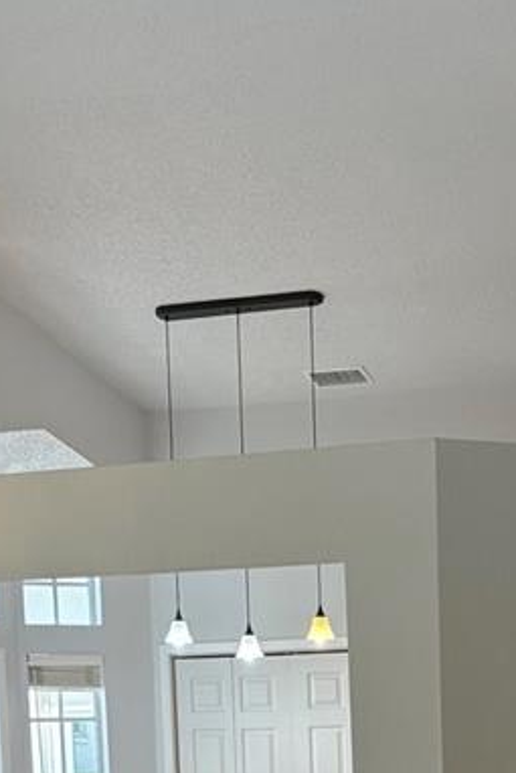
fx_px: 1826
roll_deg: +0.2
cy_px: 939
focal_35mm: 85
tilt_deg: -5.0
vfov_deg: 22.0
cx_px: 401
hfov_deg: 16.0
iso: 125
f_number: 1.6
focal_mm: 5.96
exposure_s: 1/120
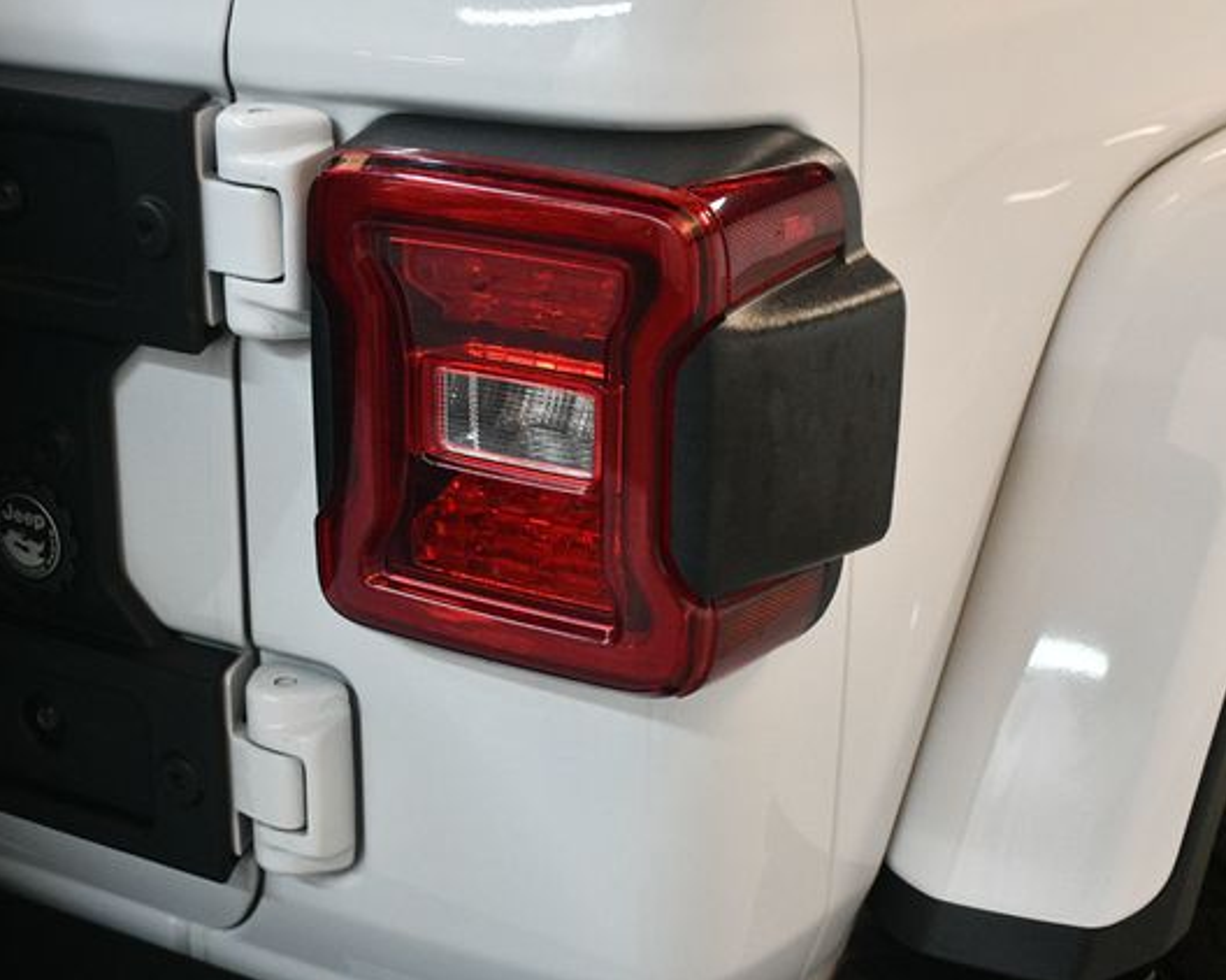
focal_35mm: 58
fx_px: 2104
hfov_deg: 32.5
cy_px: 492
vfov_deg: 26.2
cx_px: 613
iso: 2200
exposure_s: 1/125
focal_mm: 34
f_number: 4.2
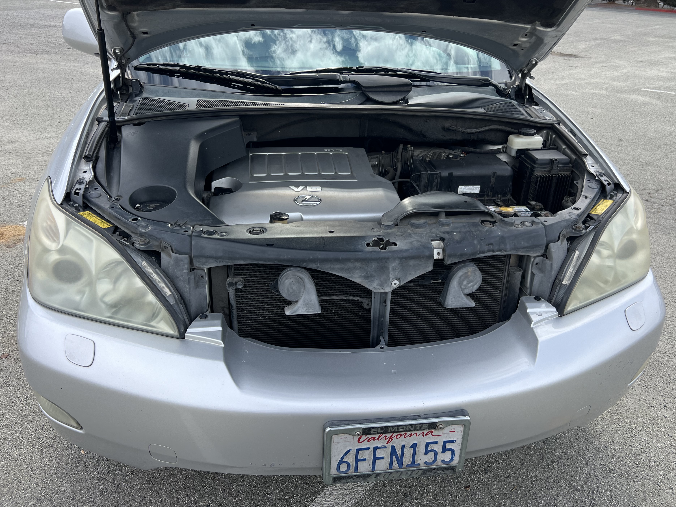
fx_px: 547
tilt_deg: -25.6
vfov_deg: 49.7
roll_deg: -2.8
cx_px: 356
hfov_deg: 63.4
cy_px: 235
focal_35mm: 28
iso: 50
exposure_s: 1/2045
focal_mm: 5.7
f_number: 1.5
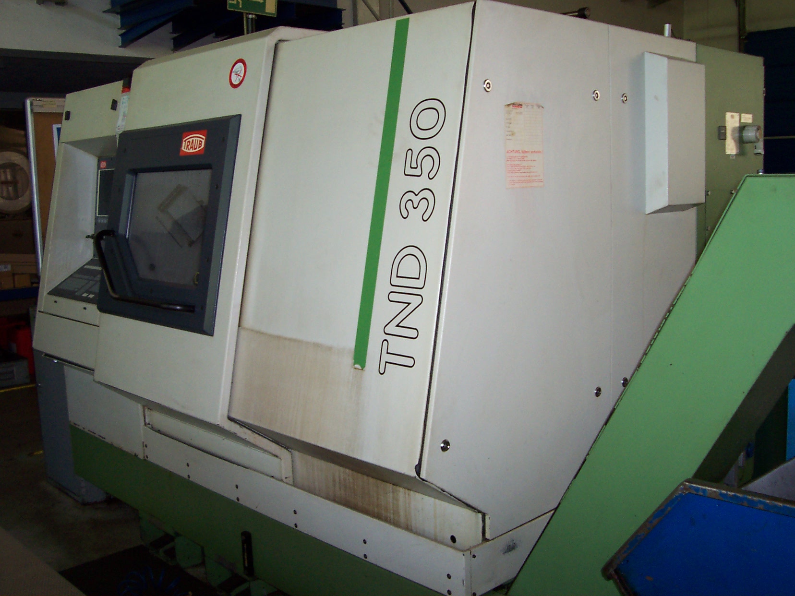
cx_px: 398
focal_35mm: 37
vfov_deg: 38.7
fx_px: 850
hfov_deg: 50.1
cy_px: 298
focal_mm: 5.6
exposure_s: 1/60
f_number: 2.8
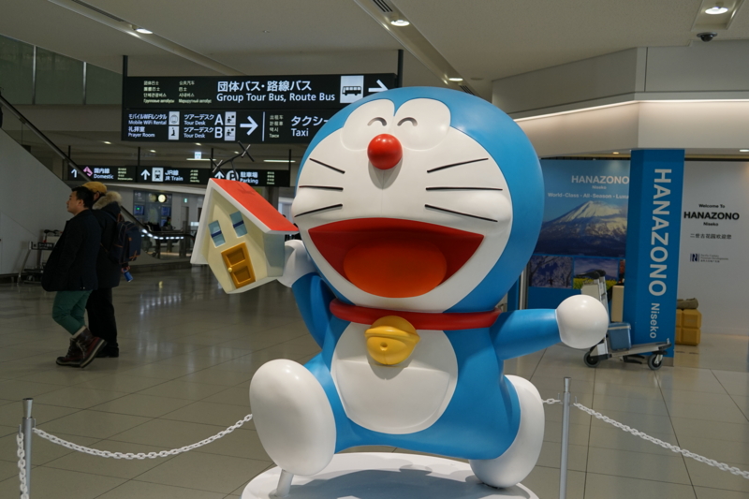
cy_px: 250
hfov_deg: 53.1
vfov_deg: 36.9
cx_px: 374
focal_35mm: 36
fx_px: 749
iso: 320
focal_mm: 24
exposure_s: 1/160
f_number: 5
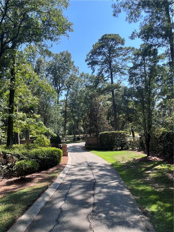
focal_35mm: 26
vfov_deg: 67.3
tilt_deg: +4.9
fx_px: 174
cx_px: 87
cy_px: 116
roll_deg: +2.6
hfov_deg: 53.1
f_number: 1.6
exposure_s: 1/1477
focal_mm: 5.1
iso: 50
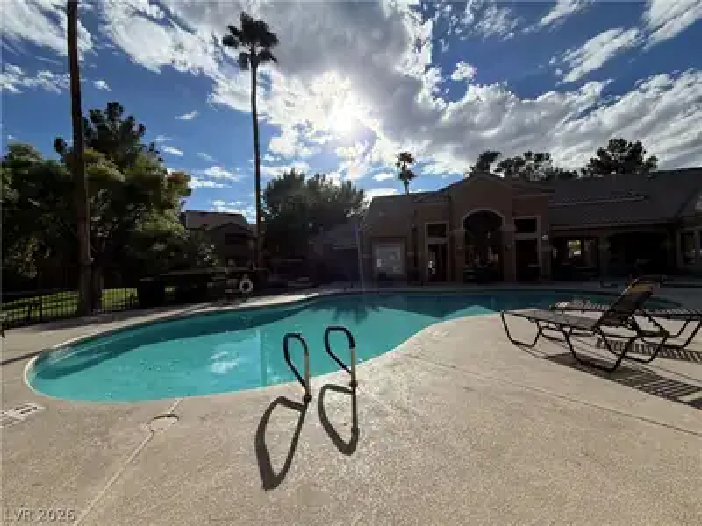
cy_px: 263
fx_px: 284
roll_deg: +1.6
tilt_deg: +0.8
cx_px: 351
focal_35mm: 14
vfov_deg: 85.7
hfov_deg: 102.1
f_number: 2.2
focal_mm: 2.22
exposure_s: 1/1745
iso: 25
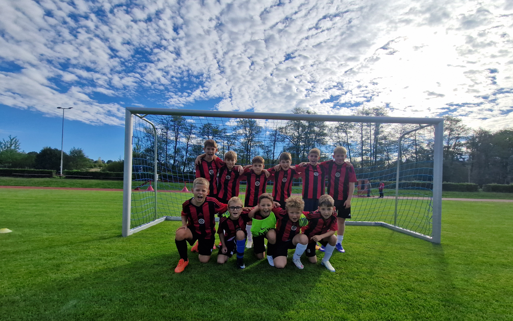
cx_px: 258
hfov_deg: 105.3
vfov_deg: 78.4
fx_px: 196
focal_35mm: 14
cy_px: 177
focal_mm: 2.2
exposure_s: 1/4464
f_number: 2.2
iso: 50
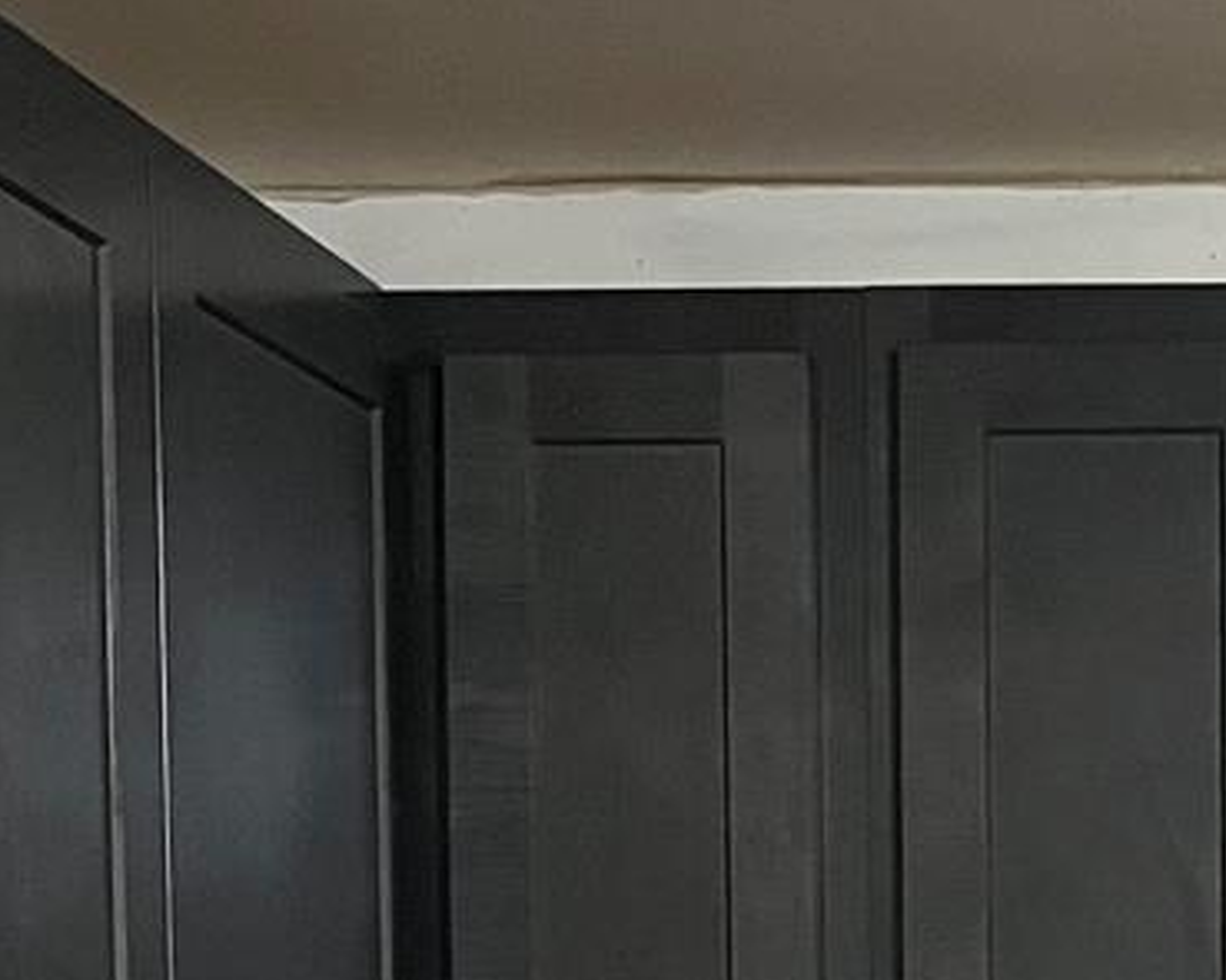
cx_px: 1482
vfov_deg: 13.2
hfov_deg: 16.7
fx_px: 3990
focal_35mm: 110
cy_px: 1508
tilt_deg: -4.7
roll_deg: +0.5
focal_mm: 5.1
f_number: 1.6
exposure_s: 1/51
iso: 500
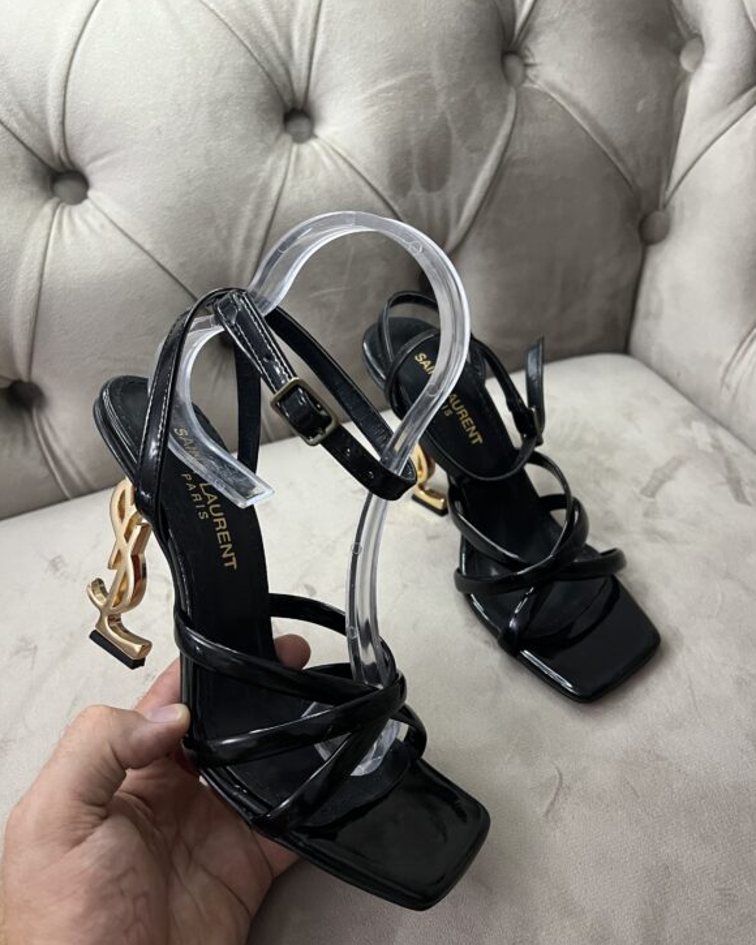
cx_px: 388
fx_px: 783
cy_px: 510
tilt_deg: -44.9
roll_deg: +7.8
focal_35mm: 28
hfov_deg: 51.5
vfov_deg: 62.1
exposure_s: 1/50
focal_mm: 5.7
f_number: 1.5
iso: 500
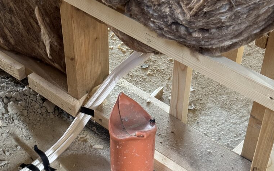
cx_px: 138
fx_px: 515
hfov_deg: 29.8
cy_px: 132
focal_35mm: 69
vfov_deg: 18.7
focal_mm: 6.76
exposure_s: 1/40
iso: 320
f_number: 1.78
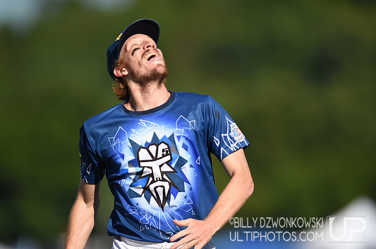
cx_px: 188
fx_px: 4172
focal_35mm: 400
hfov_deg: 5.2
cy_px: 124
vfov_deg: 3.4
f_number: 3.5
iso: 100
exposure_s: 1/2000
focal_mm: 400
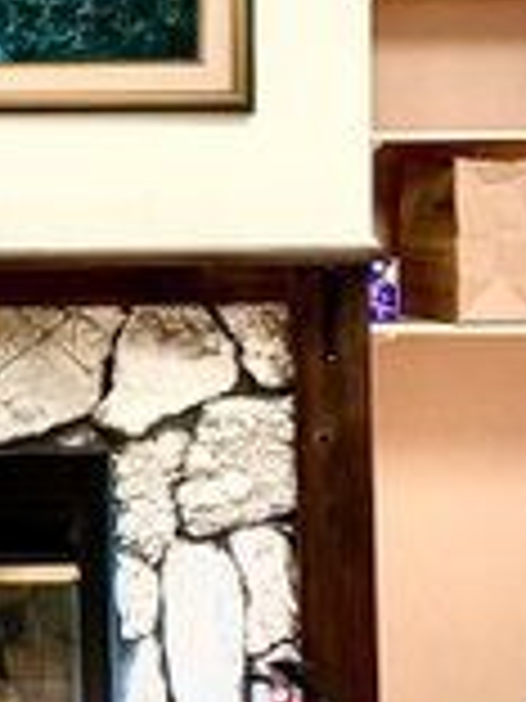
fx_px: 2127
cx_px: -126
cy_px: 140
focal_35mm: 105
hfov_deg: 13.7
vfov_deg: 18.5
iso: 200
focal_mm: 6.76
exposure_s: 1/62
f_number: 1.78
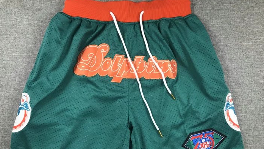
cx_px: 126
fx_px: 245
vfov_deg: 33.6
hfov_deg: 56.6
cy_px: 91
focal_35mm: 35
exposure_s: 1/100
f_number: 1.8
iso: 40
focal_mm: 3.99
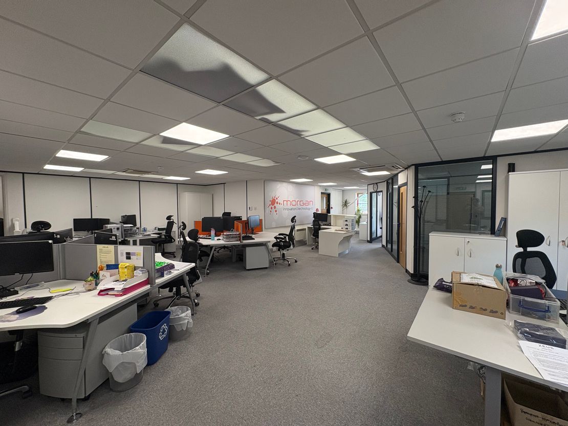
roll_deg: +0.7
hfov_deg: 102.1
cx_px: 284
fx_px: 230
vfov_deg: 85.7
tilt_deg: -2.0
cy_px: 213
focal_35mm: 14
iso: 160
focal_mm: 2.22
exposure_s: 1/100
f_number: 2.2
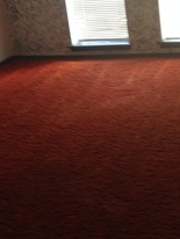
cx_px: 134
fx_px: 554
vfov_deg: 24.4
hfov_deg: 18.4
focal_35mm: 80
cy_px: 125
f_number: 2.4
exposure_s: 1/20
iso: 100
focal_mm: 4.12
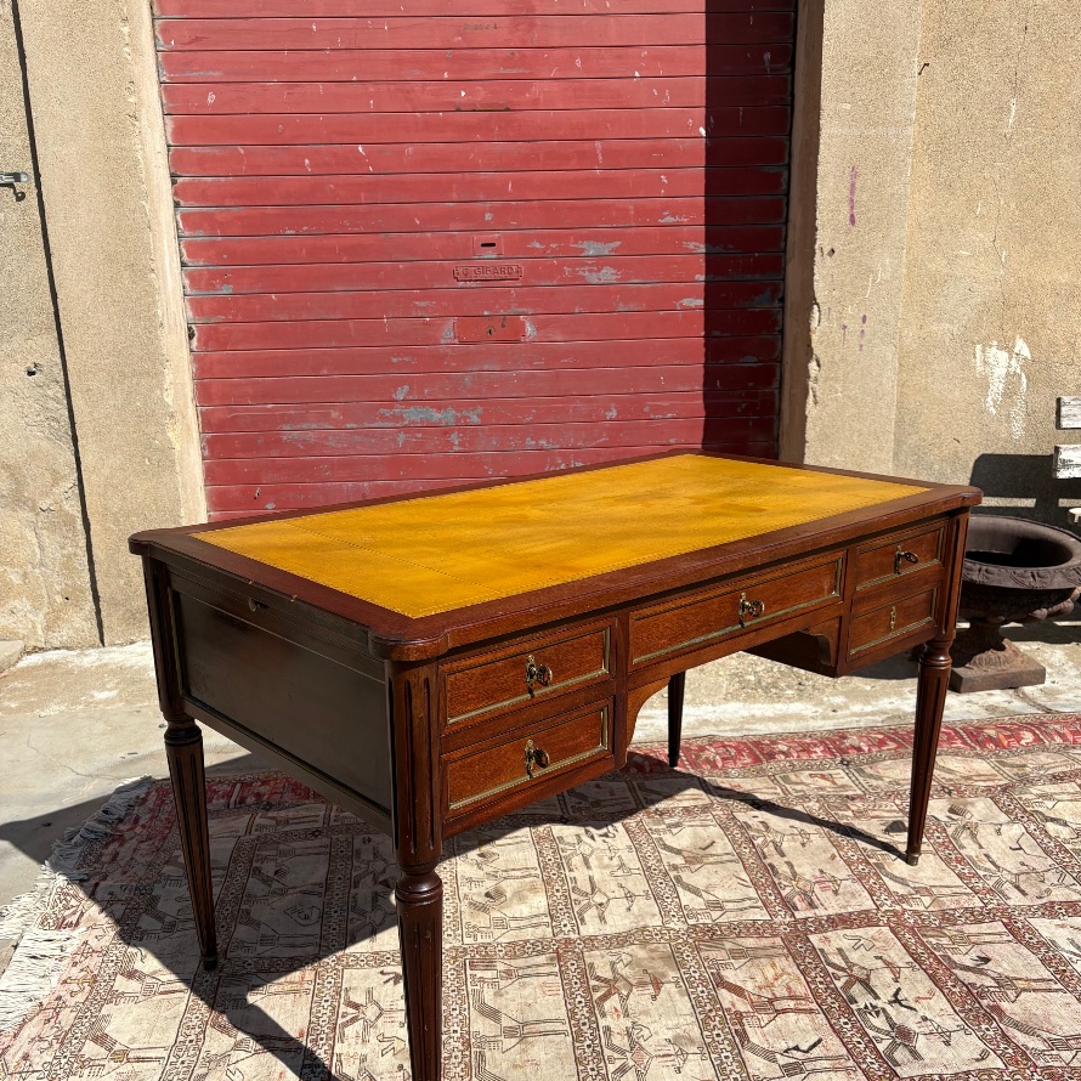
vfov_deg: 52.2
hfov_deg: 52.5
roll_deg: +1.2
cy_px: 652
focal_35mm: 31
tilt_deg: -14.9
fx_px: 1095
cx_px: 543
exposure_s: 1/4608
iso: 50
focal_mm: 5.96
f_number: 1.6
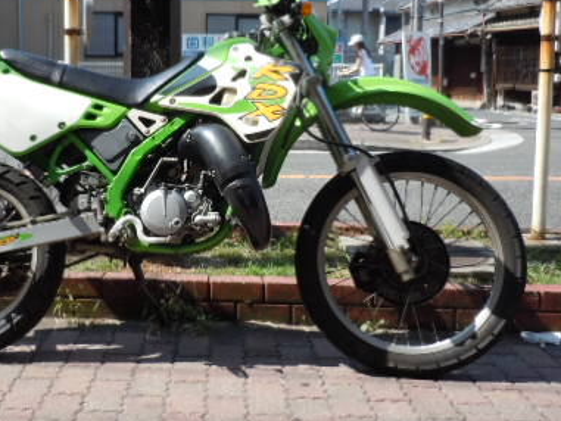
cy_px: 166
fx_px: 762
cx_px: 186
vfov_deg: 30.8
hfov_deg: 39.9
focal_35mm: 47
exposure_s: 1/400
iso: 100
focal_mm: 5
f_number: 3.7
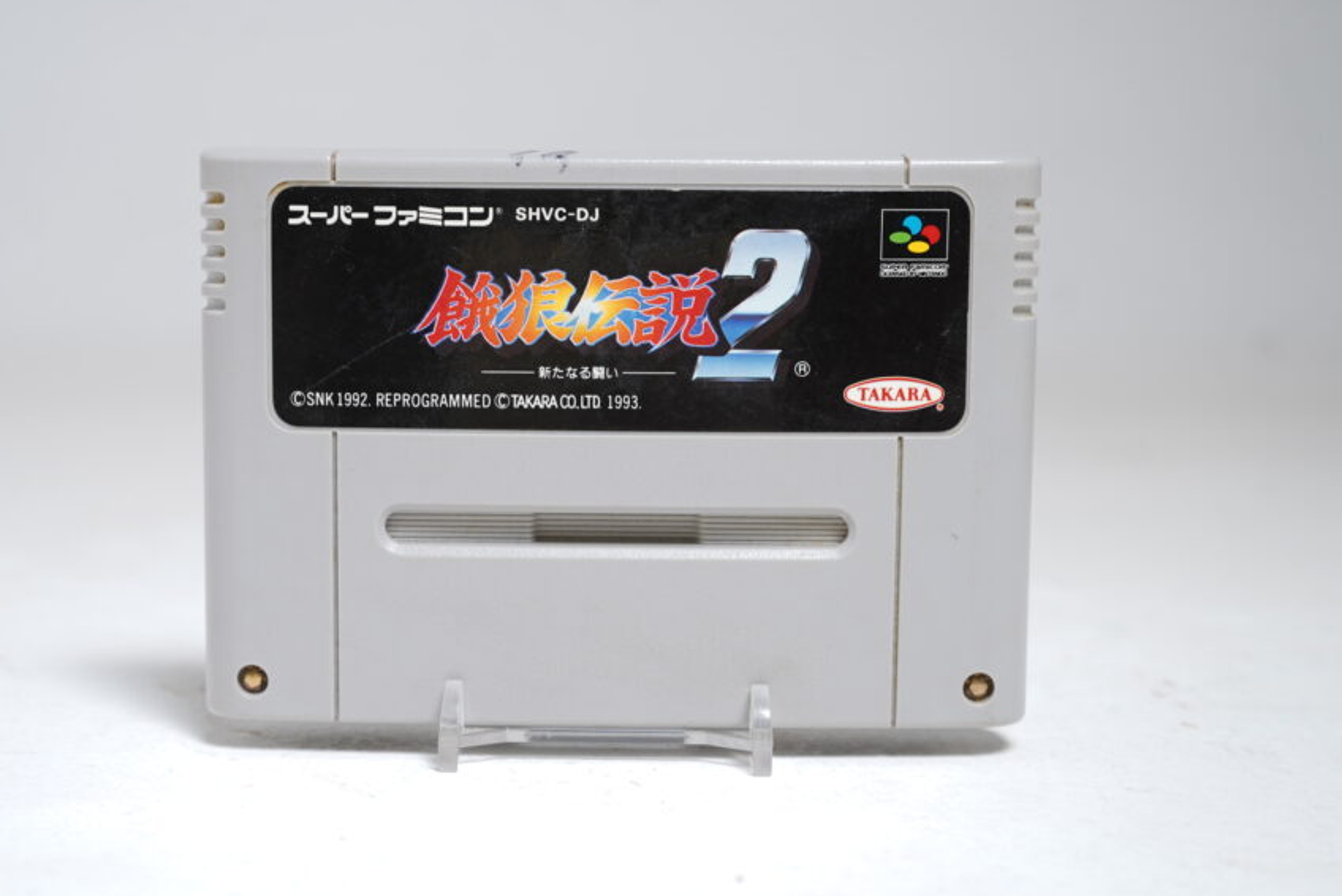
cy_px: 448
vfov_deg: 23.4
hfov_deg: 34.4
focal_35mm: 58
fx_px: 2163
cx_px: 608
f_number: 5
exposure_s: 1/4
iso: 64
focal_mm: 41
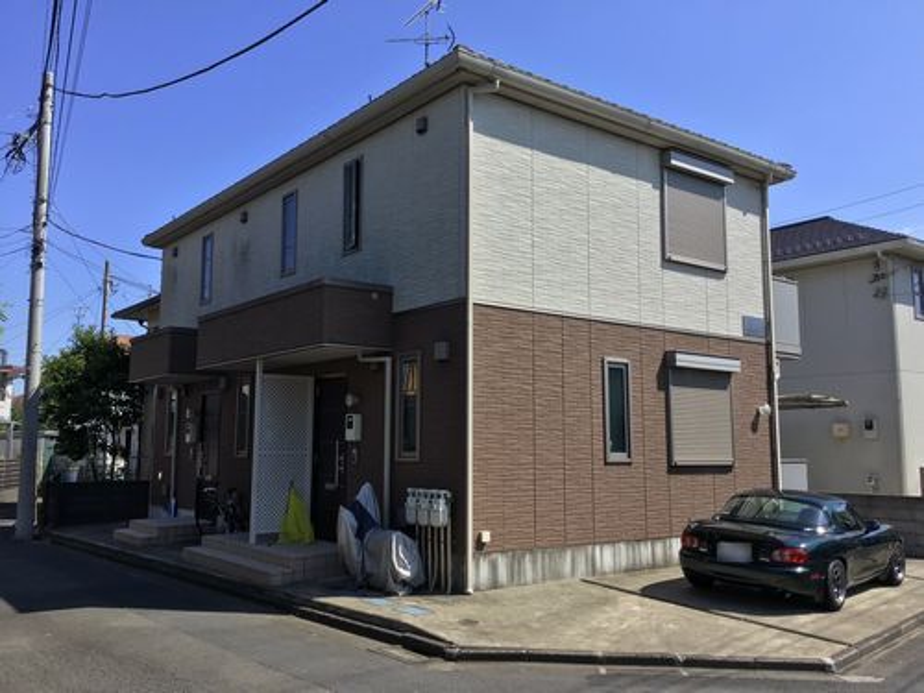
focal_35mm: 31
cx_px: 462
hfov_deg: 58.4
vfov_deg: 45.4
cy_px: 346
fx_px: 827
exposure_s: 1/981
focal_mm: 3.3
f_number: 2.4
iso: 25
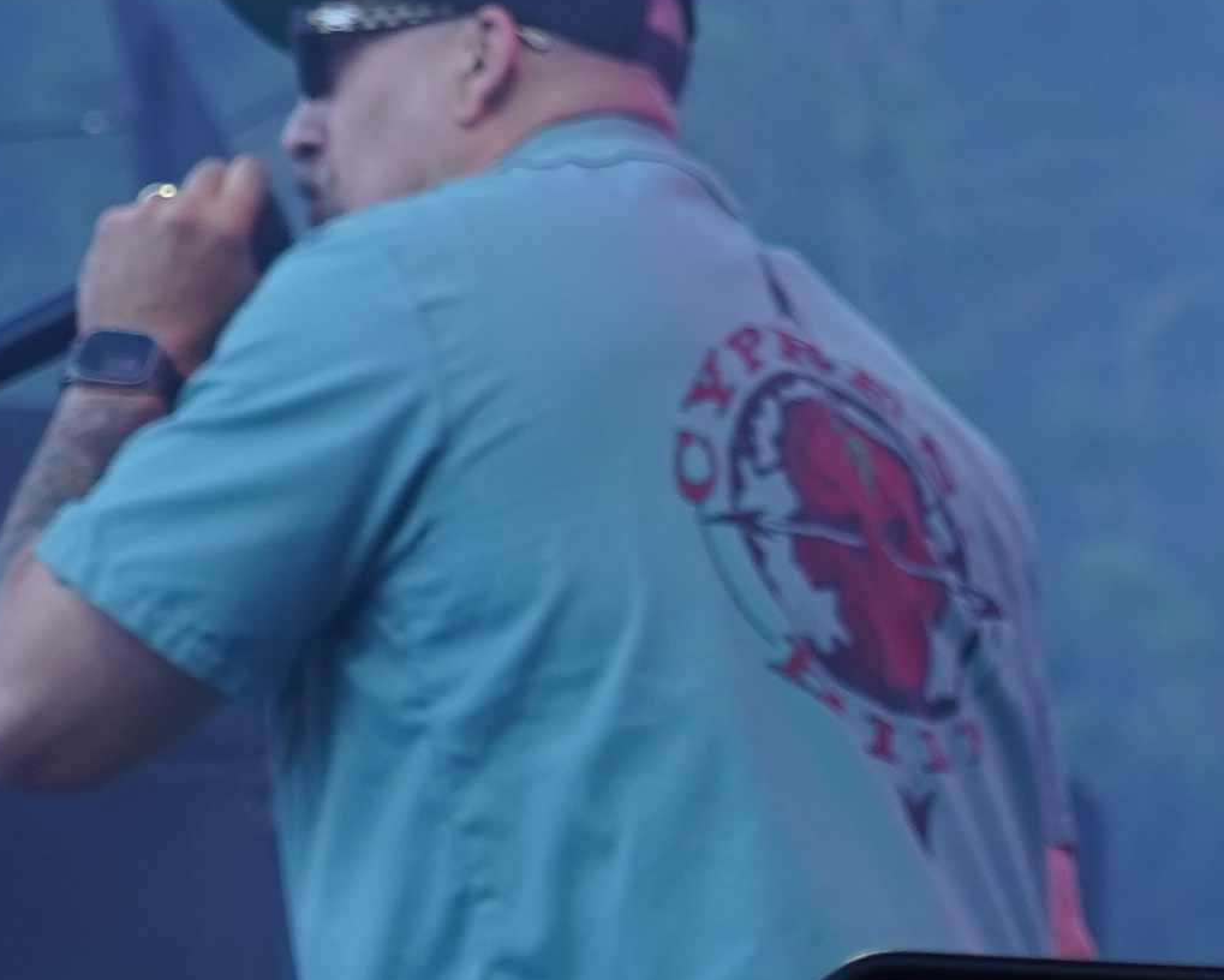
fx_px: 21019
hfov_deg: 3.3
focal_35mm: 580
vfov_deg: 2.7
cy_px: -187
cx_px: 1032
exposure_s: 1/160
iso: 250
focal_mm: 105
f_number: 4
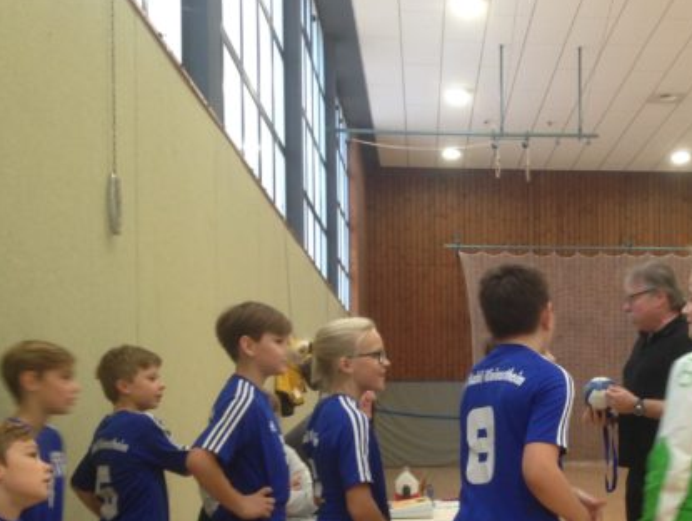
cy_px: 391
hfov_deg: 30.9
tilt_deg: +2.6
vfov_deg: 23.8
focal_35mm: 61
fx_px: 1220
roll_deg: -0.1
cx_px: 554
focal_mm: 4.12
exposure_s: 1/20
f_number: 2.4
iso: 80
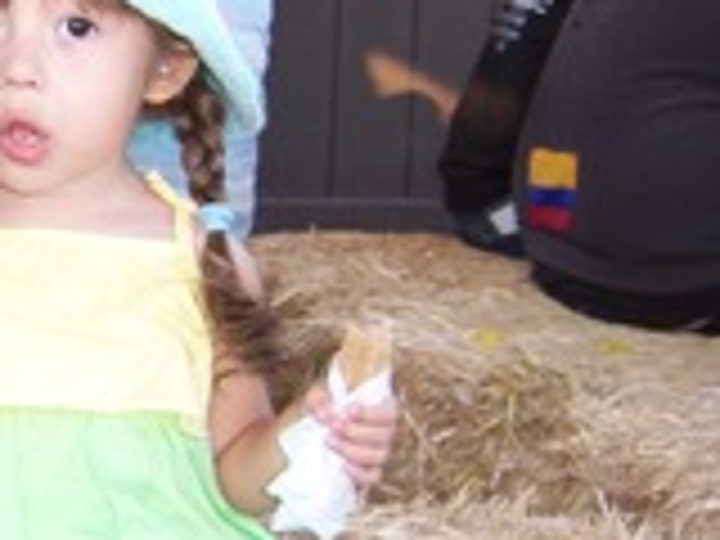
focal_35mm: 90
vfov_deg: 16.4
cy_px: 306
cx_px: -108
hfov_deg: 20.6
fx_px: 1872
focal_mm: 6.2
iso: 80
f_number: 2.8
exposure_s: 1/60
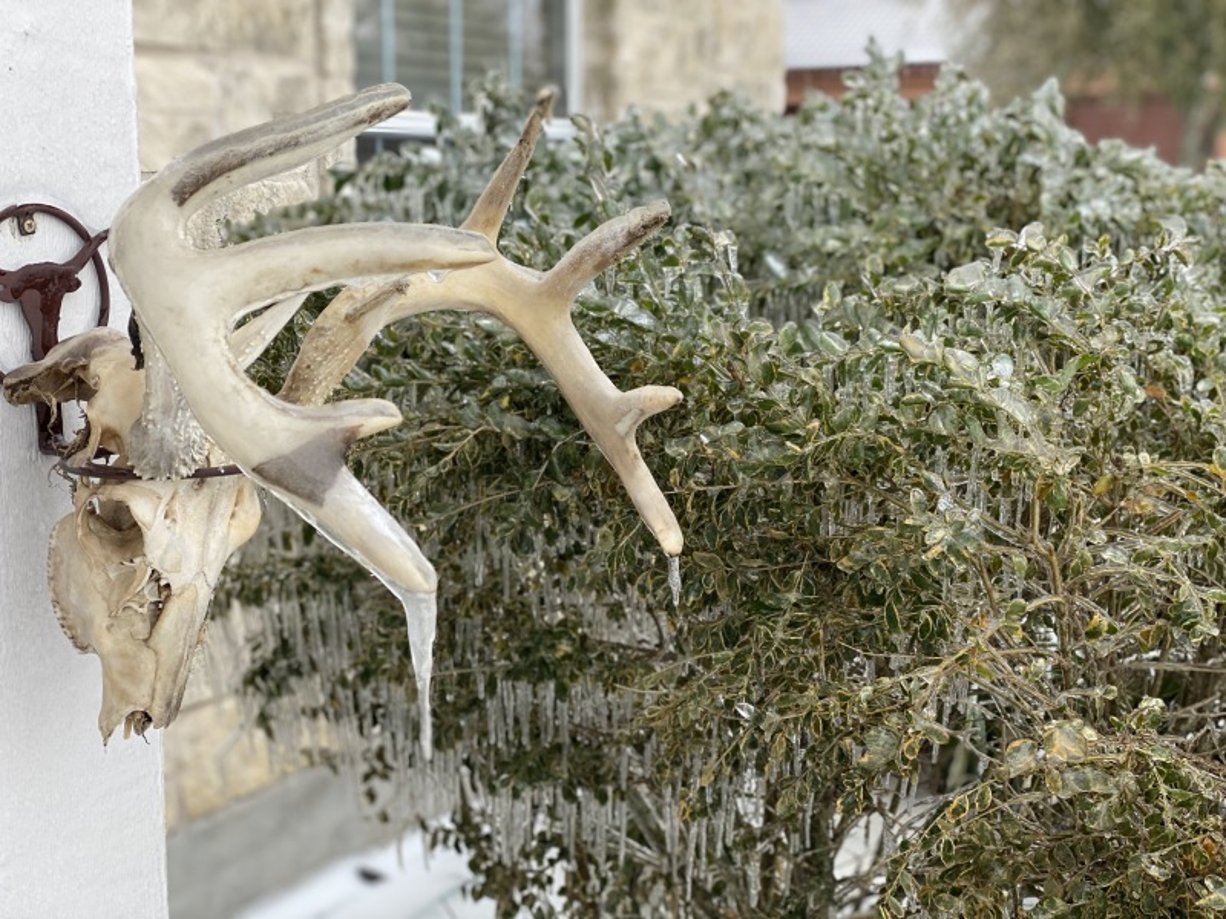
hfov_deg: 36.8
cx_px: 613
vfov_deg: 28.0
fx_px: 1842
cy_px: 460
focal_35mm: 52
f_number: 2
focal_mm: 6
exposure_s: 1/400
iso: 20
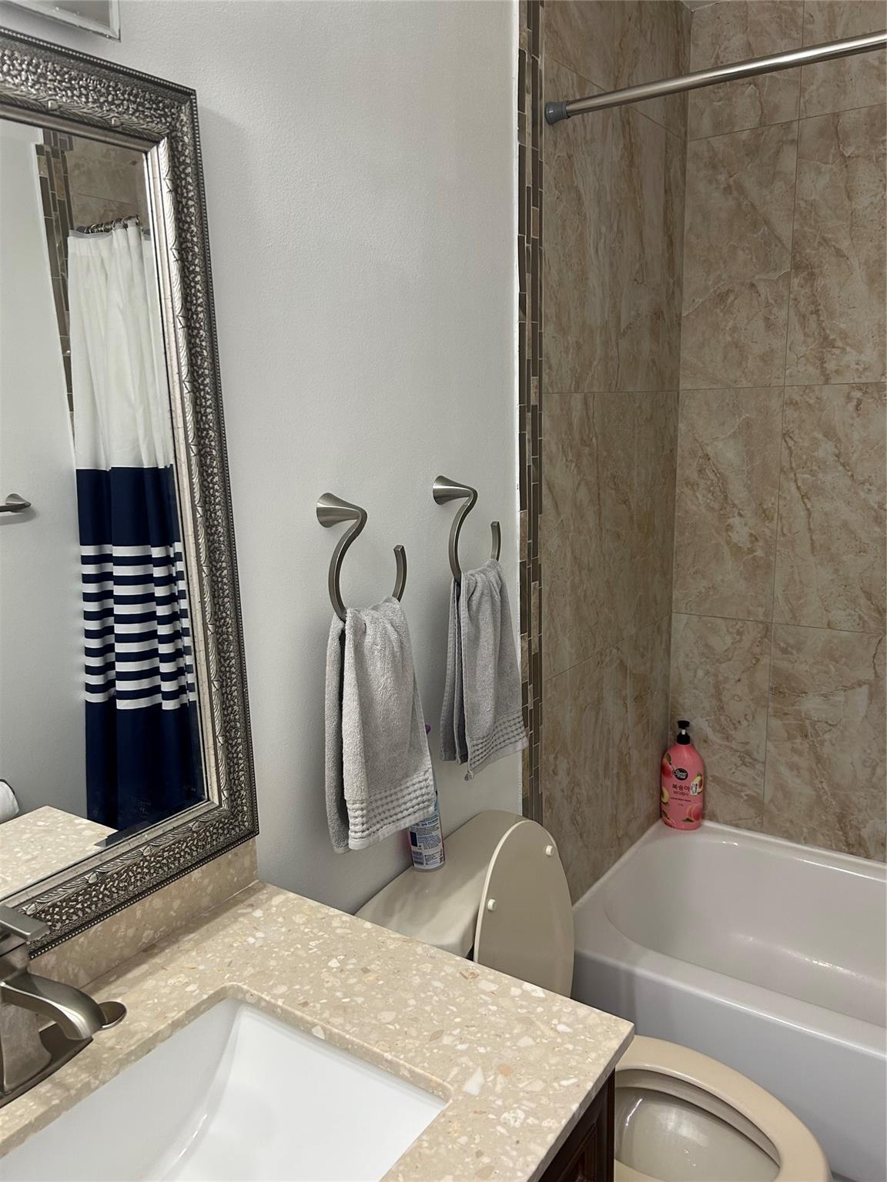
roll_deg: +1.7
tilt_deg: -12.4
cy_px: 591
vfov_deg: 67.3
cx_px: 444
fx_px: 888
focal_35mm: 26
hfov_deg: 53.1
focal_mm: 5.7
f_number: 1.5
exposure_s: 1/120
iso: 100
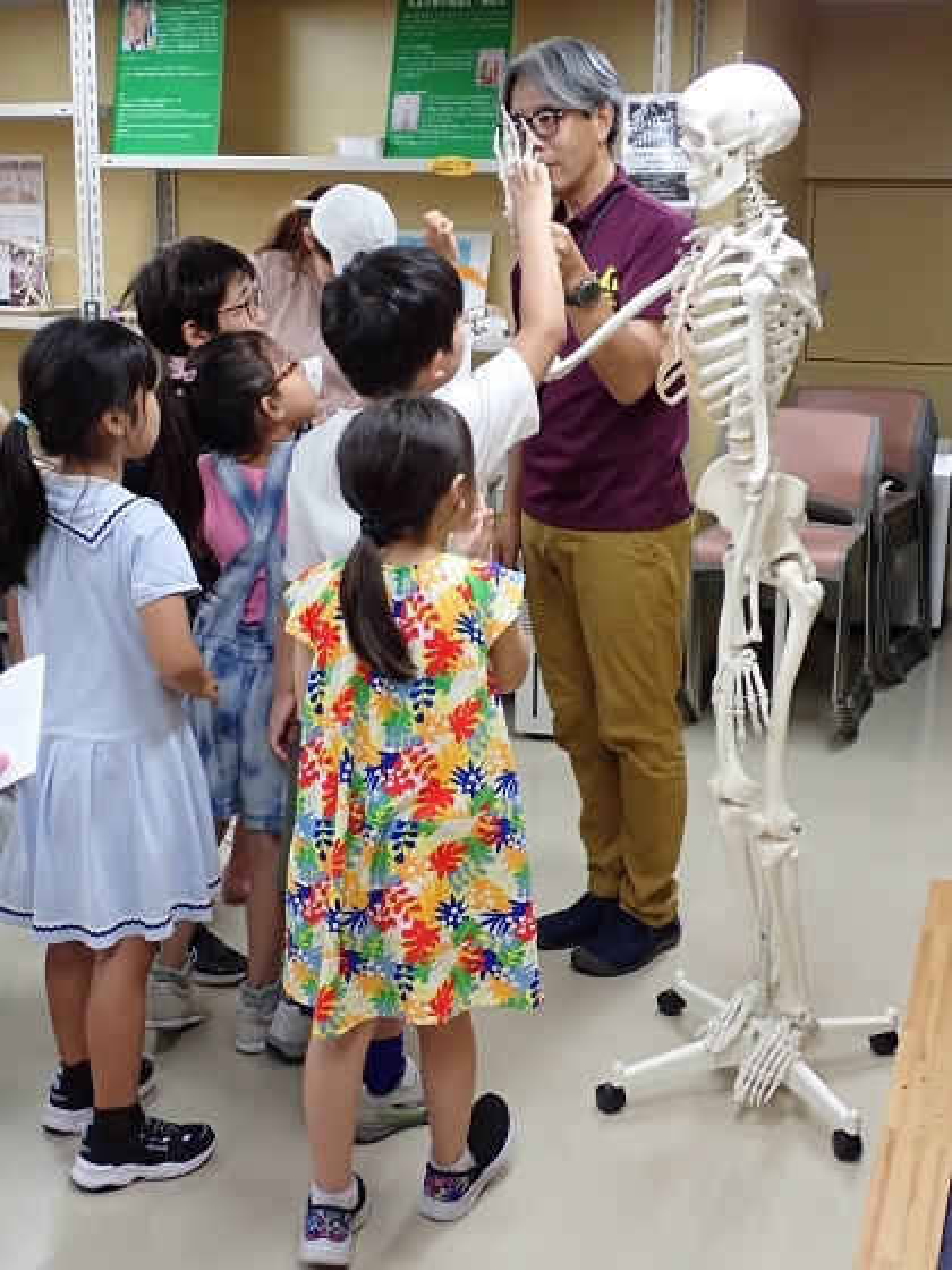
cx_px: 476
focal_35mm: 47
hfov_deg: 30.9
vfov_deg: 40.4
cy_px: 635
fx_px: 1723
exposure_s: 1/125
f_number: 3.1
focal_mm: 8.4
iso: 500
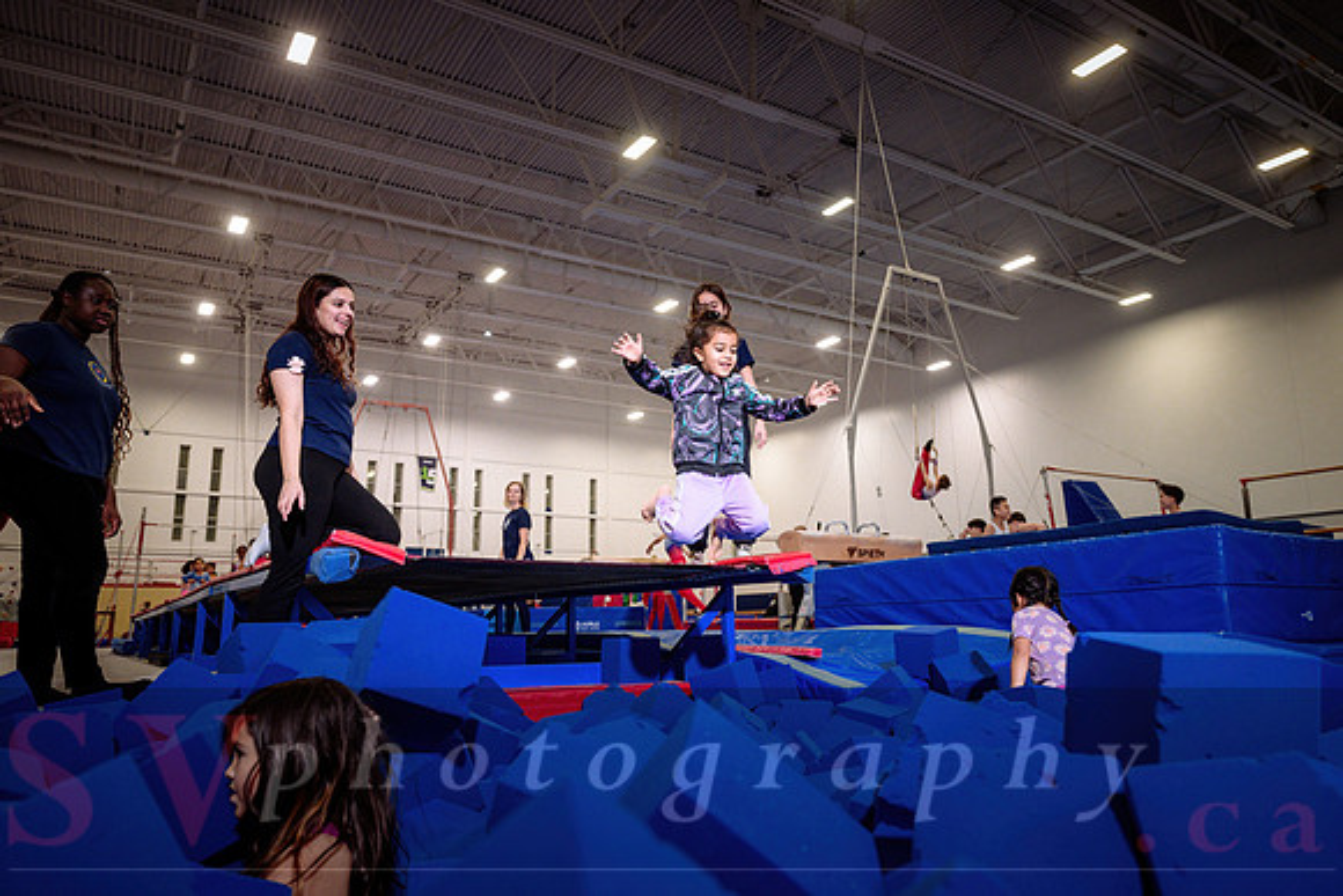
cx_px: 689
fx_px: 938
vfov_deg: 51.1
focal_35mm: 25
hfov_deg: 71.2
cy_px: 449
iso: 1600
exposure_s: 1/400
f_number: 3.5
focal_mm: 24
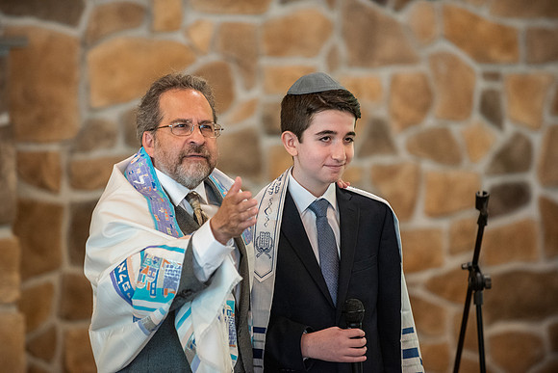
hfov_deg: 10.8
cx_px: 279
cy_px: 186
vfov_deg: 7.2
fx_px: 2946
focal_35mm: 190
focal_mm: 190
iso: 3200
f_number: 3.5
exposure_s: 1/60
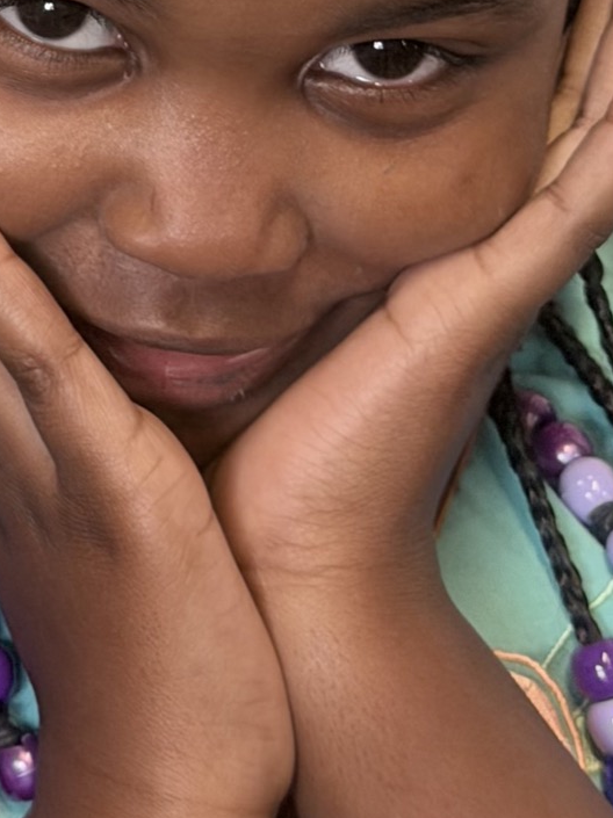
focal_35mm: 109
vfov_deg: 17.7
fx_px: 2576
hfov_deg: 13.5
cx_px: 171
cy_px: 34
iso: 80
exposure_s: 1/60
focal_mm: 6.76
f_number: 1.78
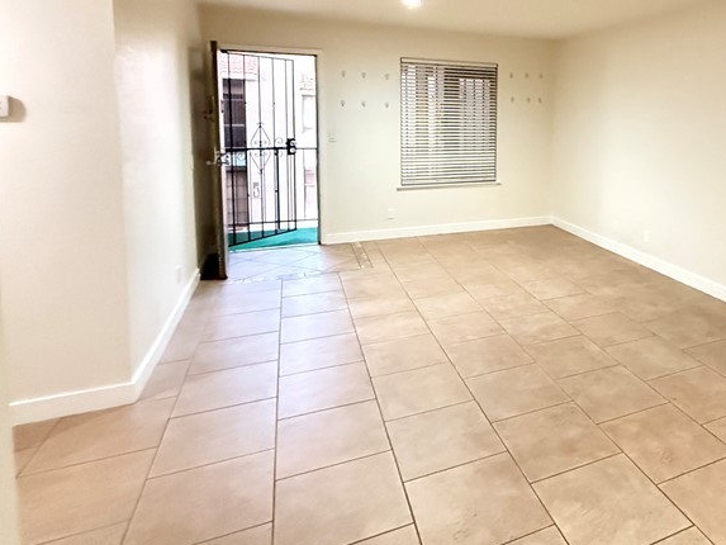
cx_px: 560
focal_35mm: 25
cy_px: 162
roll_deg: -0.9
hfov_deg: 64.4
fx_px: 524
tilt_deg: -6.0
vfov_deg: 53.3
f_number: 2.2
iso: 1250
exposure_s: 1/60
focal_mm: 2.22
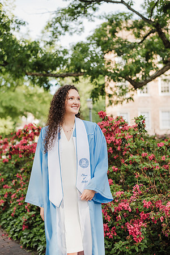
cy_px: 128
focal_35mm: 50
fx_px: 354
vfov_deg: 39.6
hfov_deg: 27.0
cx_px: 85
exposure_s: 1/500
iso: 200
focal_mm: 50
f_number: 2.5
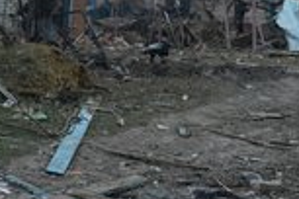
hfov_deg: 18.9
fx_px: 889
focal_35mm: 107
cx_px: 64
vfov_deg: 12.5
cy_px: -40
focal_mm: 41
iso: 100
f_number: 4
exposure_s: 1/50
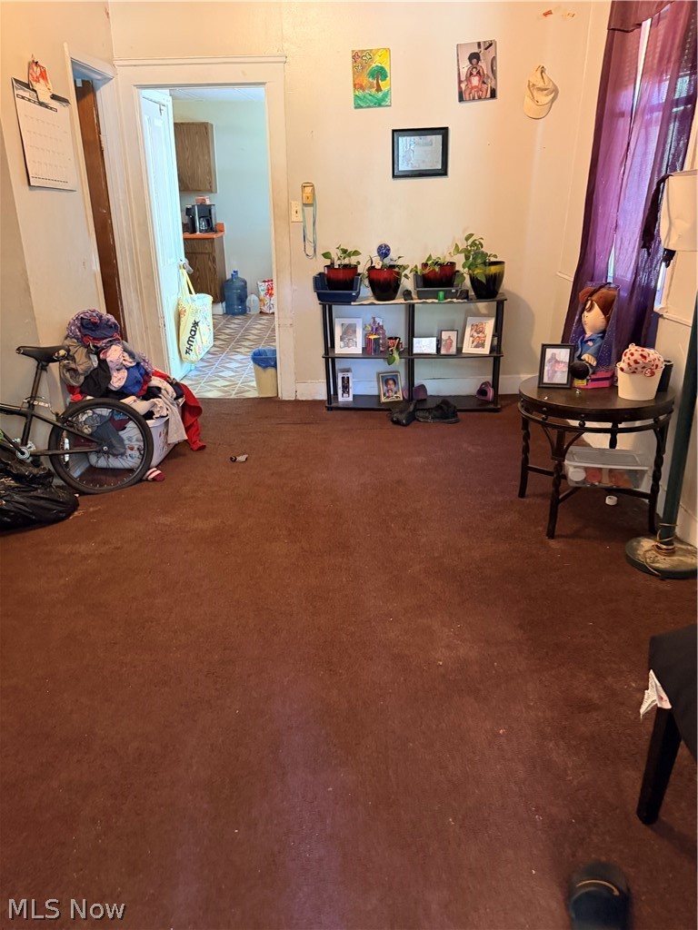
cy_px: 465
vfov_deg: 71.6
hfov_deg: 56.8
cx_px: 349
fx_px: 645
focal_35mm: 24
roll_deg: -0.7
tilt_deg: -21.8
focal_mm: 6.76
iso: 1000
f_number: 1.78
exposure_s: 1/40
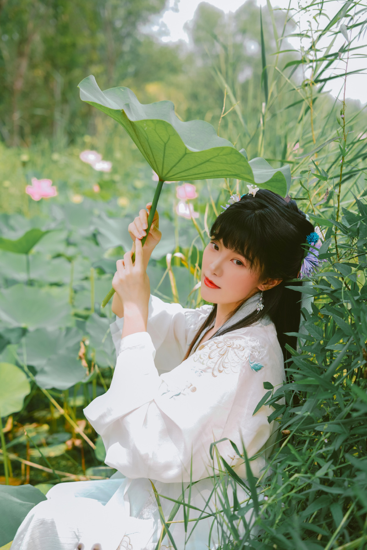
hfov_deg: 27.0
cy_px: 275
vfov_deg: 39.6
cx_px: 184
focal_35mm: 50
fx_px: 764
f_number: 2.8
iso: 50
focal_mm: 50
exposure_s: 1/250
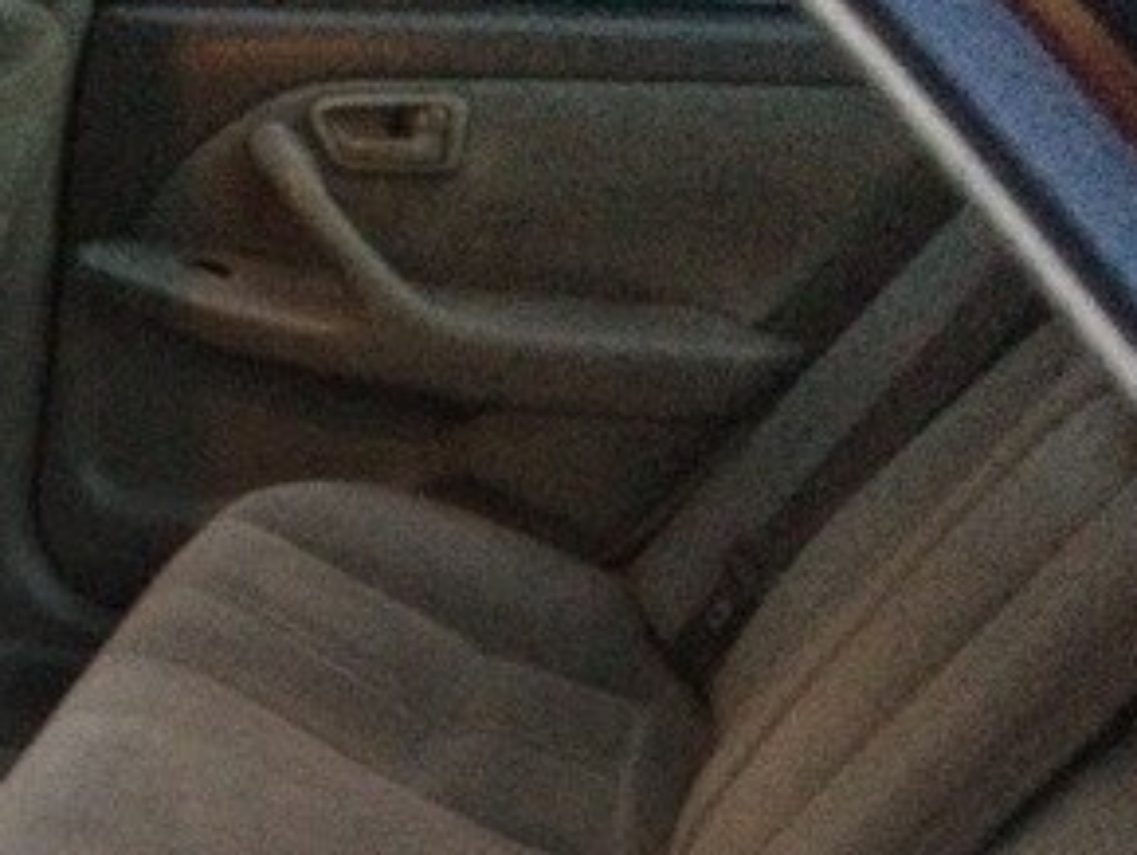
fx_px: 2170
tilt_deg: -30.0
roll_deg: -1.1
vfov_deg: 21.1
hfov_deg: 27.8
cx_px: 24
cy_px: 947
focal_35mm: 66
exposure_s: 1/17
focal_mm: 4.15
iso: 640
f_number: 2.2
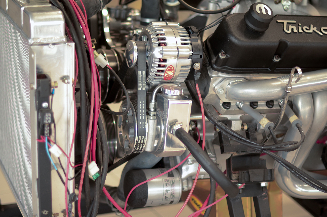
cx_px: 164
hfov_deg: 27.0
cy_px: 108
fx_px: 680
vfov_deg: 18.1
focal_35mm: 75
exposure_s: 1/80
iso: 160
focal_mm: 50
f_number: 1.4
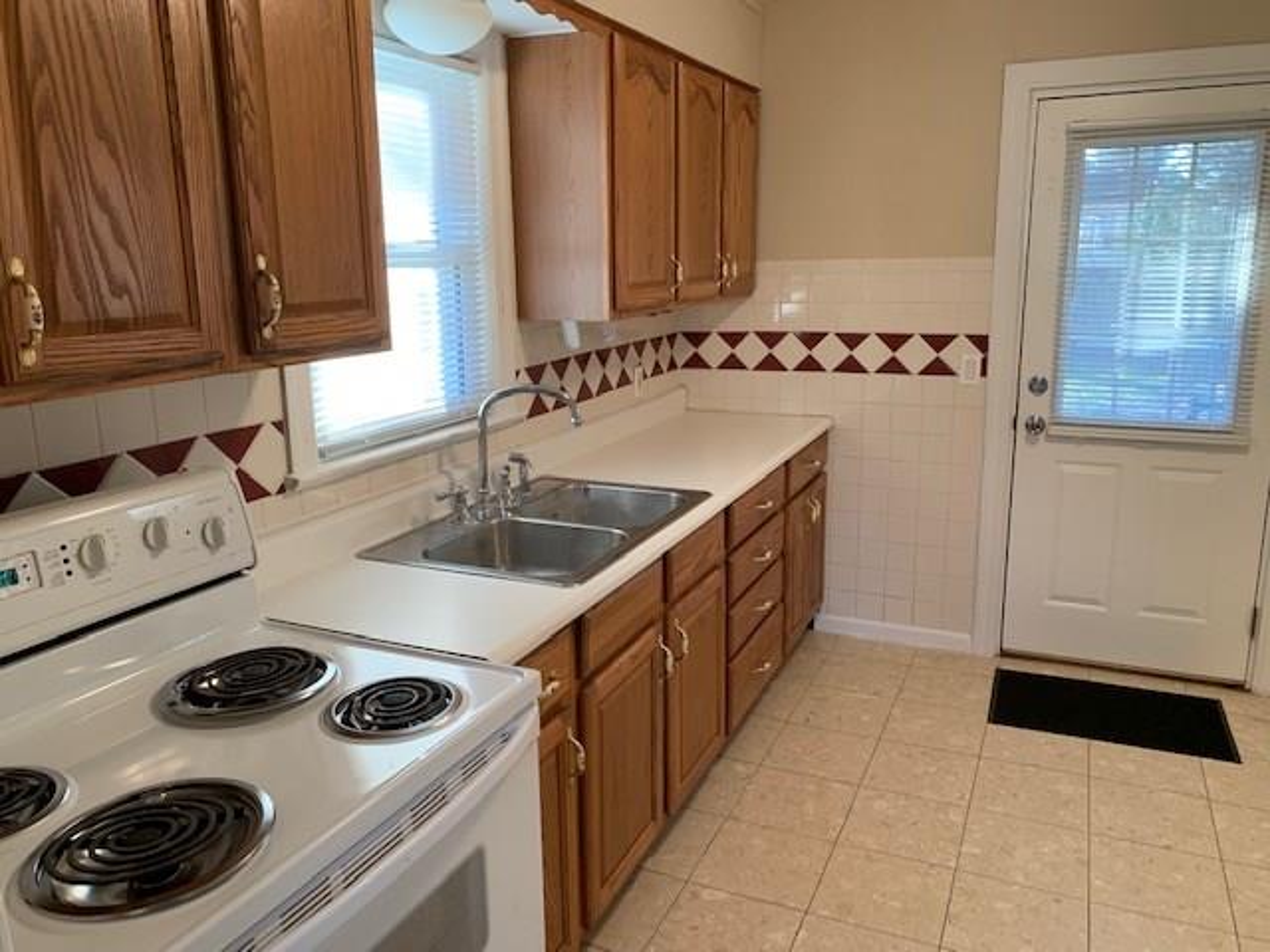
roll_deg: +1.8
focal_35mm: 26
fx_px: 954
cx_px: 635
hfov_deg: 67.3
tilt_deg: -12.9
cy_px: 476
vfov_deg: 53.1
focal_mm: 4.25
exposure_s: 1/60
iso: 64
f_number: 1.8
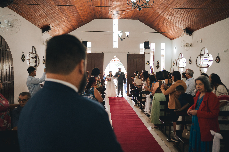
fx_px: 154
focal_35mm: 24
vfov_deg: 52.7
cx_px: 114
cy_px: 76
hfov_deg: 73.2
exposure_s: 1/400
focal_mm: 24
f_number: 1.8
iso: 640
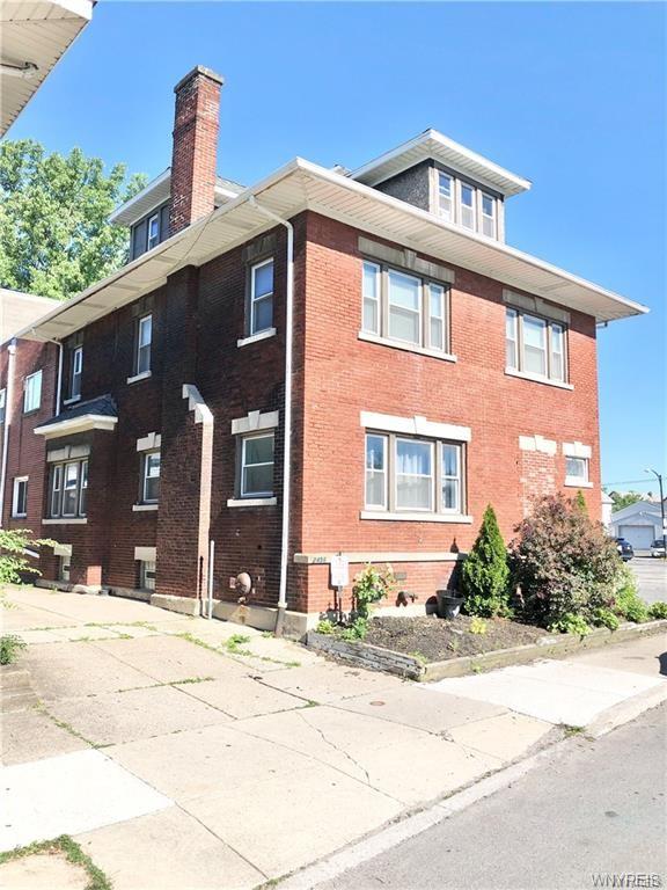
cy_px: 445
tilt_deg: +7.6
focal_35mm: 28
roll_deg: -0.6
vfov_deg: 63.4
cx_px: 334
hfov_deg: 49.7
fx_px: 719
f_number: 1.8
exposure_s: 1/1600
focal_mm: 3.99
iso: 20
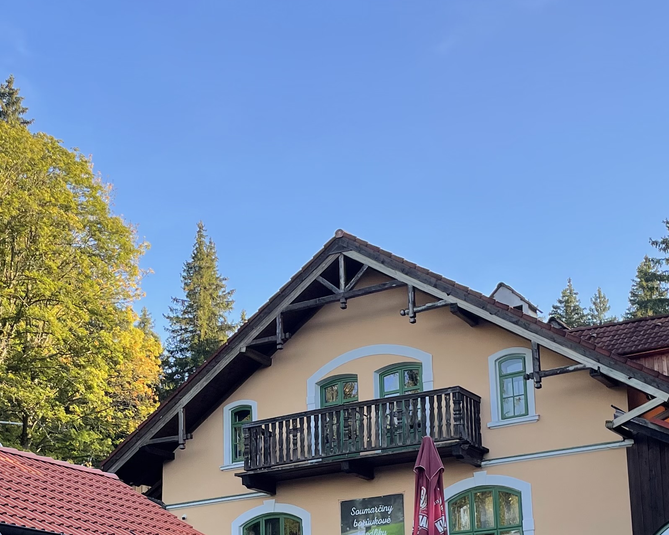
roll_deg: +1.3
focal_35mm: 64
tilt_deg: +11.9
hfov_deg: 29.6
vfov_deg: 23.2
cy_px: 486
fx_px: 1267
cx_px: 308
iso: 32
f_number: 1.6
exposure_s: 1/550
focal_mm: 4.2
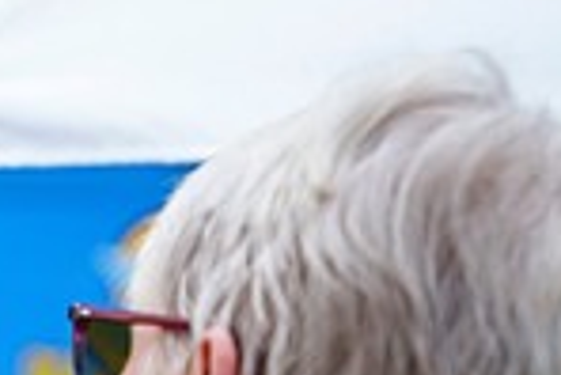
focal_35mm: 247
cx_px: -443
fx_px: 3853
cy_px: 422
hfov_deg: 8.0
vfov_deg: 5.6
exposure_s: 1/4000
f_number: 3.5
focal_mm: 63
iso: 800
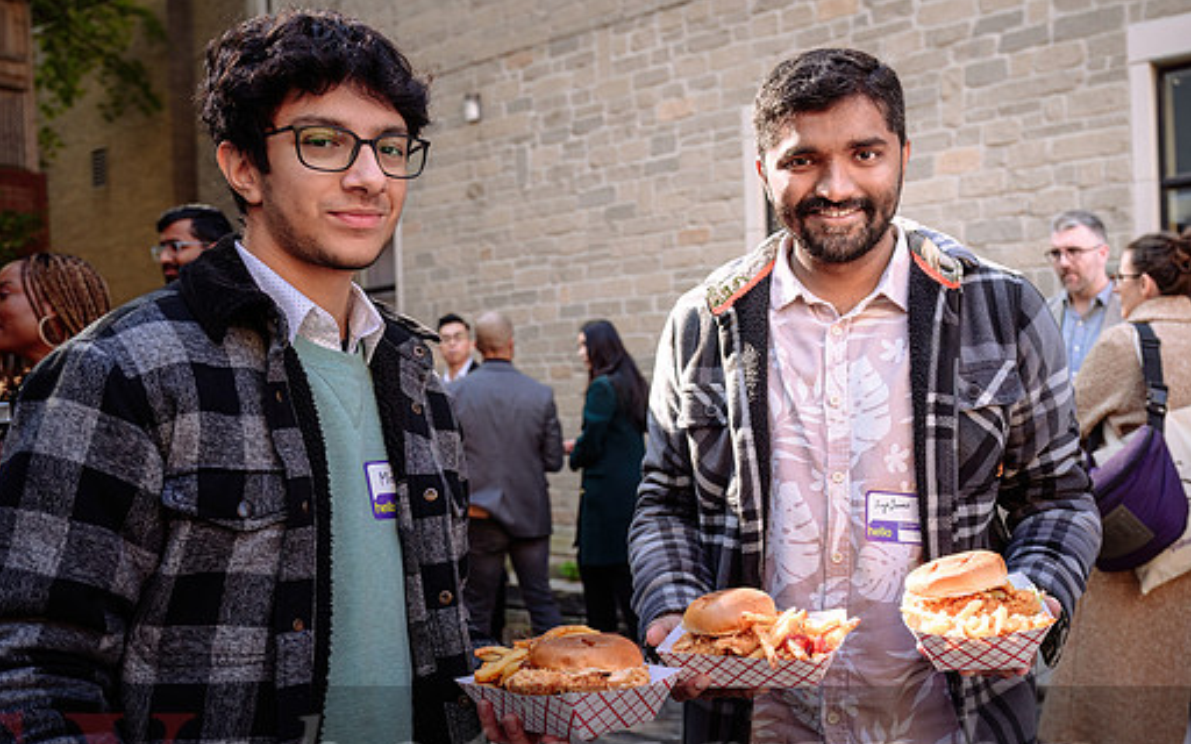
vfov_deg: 35.3
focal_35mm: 36
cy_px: 395
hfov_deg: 53.8
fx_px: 1169
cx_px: 688
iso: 160
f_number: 4
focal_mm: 28
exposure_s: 1/125
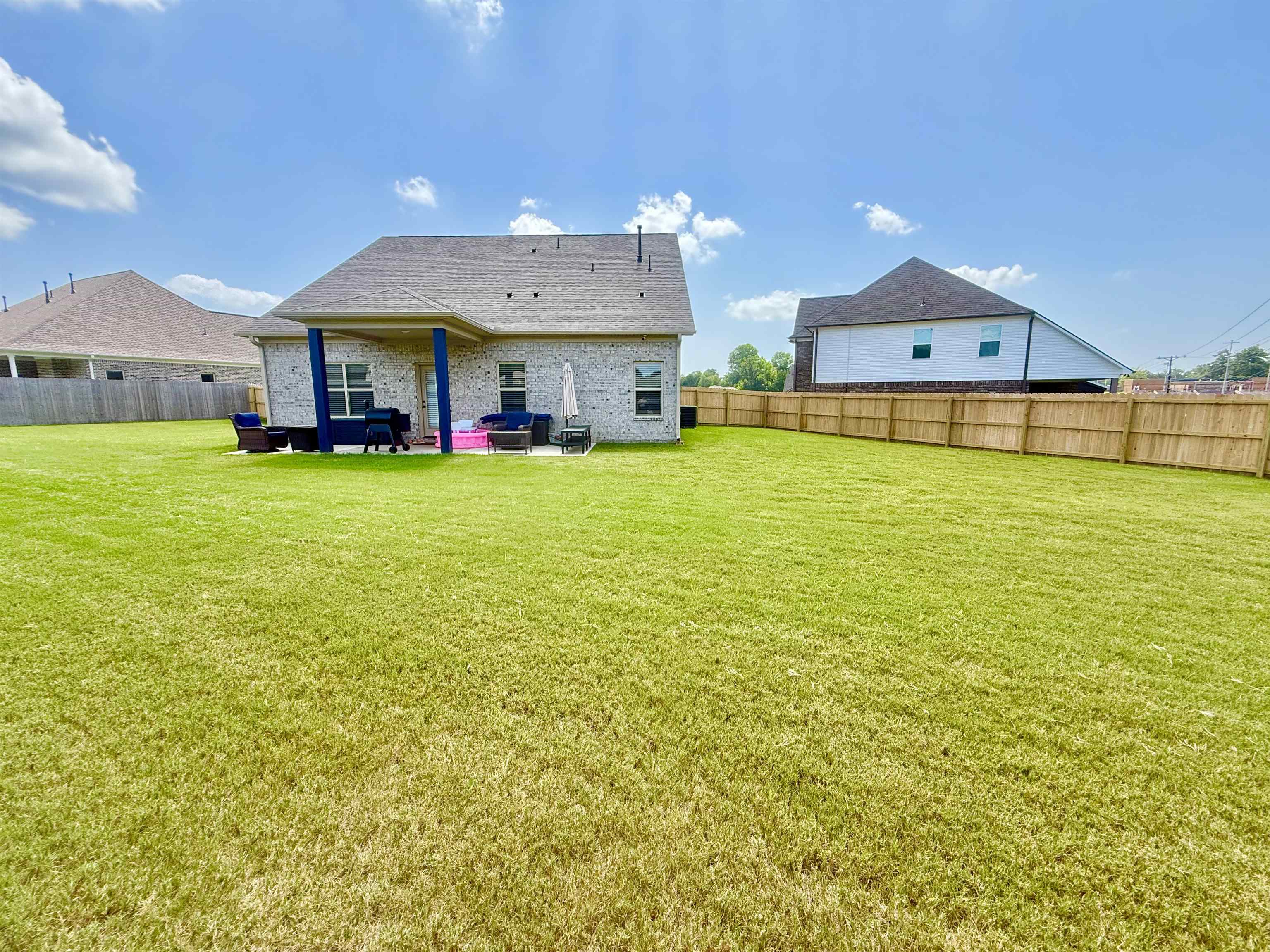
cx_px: 635
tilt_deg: -8.3
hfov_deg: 102.1
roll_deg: +0.4
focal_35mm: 14
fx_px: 514
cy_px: 476
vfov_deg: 85.7
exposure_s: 1/820
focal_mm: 2.22
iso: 64
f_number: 2.2
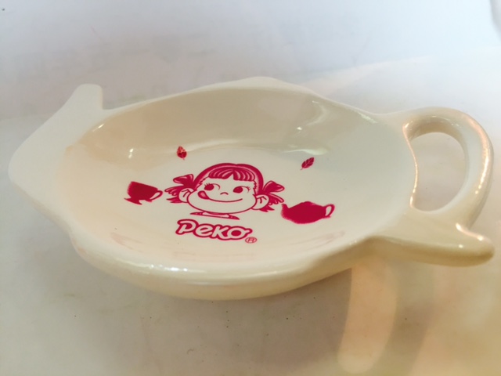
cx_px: 250
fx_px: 420
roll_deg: +2.7
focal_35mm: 29
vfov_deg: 48.2
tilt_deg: -33.4
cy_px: 188
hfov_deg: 61.7
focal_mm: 4.15
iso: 80
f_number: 2.2
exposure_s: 1/33
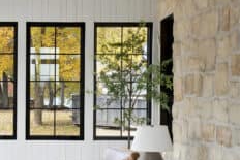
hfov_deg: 26.2
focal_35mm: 76
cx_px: 50
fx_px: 507
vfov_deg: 18.0
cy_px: 98
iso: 400
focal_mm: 23
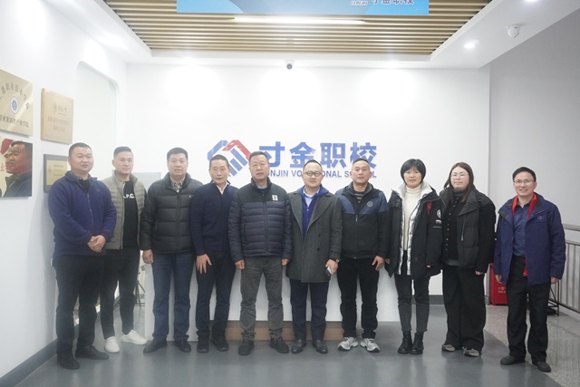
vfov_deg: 38.4
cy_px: 194
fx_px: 556
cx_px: 290
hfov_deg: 55.1
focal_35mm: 34
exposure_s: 1/60
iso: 4000
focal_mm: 23
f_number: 5.6
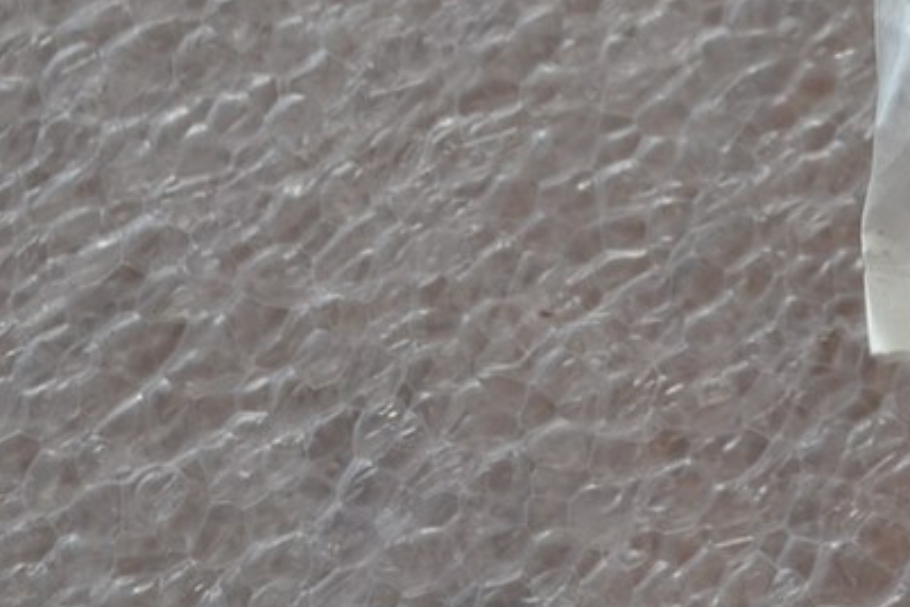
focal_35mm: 161
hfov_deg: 12.3
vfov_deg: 8.3
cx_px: 1240
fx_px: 4069
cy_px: -342
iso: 400
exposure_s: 1/100
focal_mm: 32
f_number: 4.8
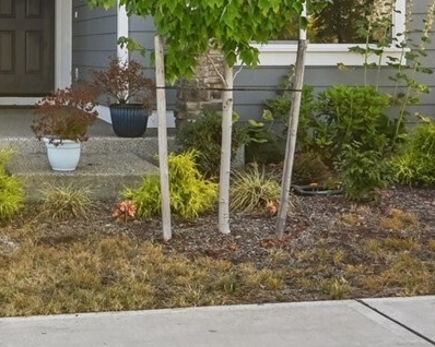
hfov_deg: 22.0
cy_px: -104
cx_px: -91
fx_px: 1029
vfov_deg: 17.9
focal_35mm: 80
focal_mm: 20
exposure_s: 1/500
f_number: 8
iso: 400
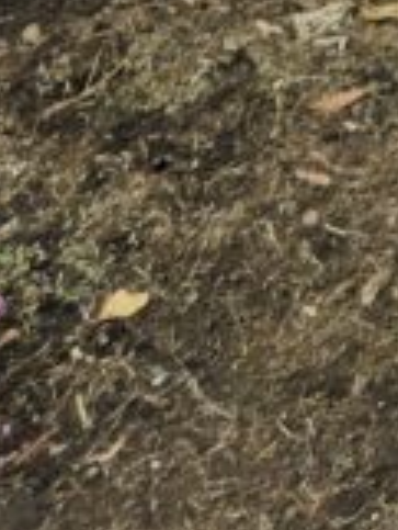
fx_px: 2235
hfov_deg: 8.4
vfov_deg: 10.0
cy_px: -1080
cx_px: 1217
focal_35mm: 146
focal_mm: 6.3
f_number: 1.7
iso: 12
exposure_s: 1/180
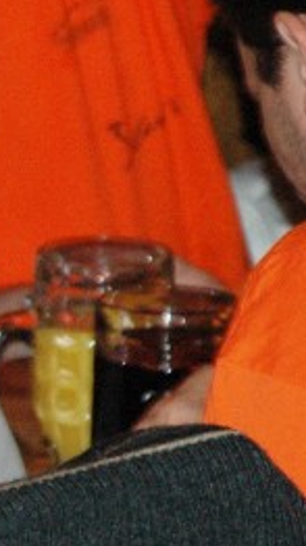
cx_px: -430
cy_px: 183
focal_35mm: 347
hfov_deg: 3.4
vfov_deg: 6.2
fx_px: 5017
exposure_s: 1/60
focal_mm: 55
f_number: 4.5
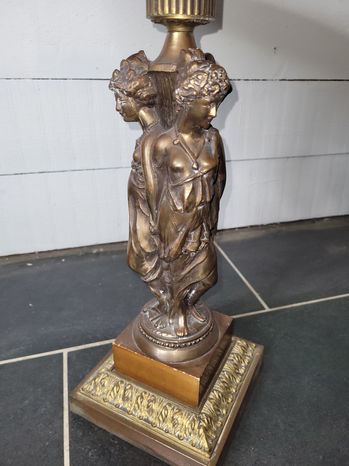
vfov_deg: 67.3
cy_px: 233
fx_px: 350
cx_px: 174
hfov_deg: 53.1
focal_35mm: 26
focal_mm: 5.4
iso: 64
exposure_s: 1/50
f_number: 1.8
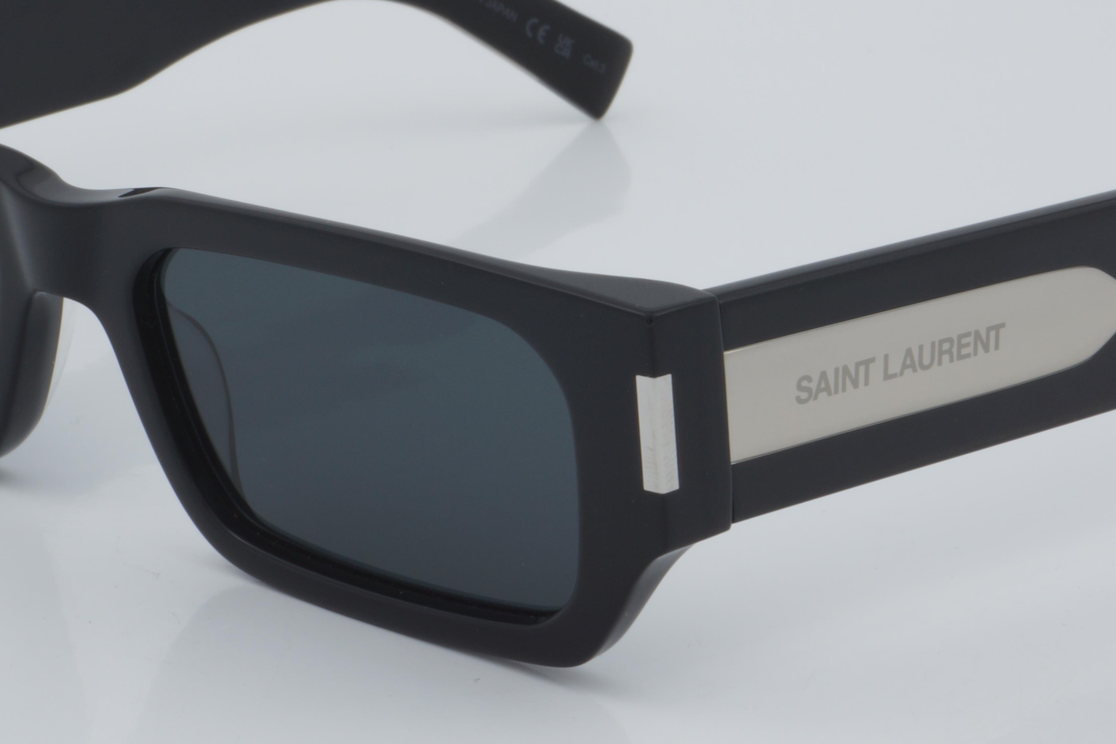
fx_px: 3716
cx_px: 602
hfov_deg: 17.1
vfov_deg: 11.4
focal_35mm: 120
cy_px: 274
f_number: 32
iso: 100
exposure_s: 1/4
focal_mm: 45
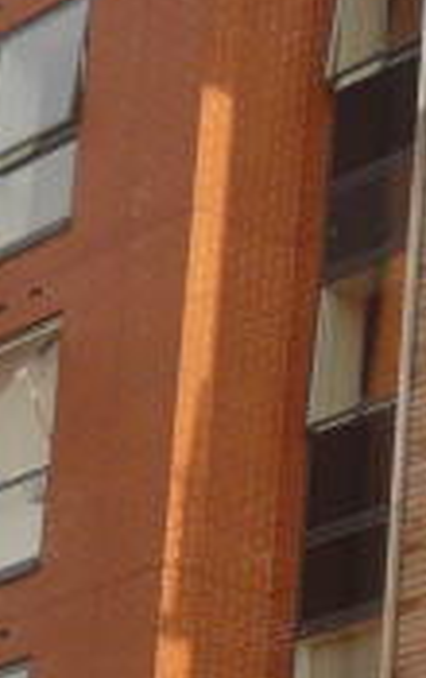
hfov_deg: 6.3
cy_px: 682
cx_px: 1050
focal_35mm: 198
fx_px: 3663
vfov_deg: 10.5
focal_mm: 5.2
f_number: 9
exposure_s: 1/125
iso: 100
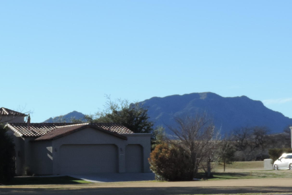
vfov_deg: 9.6
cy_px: 150
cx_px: 76
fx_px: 1152
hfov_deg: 14.4
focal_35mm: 142
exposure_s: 1/800
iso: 80
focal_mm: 9.8
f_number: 3.7
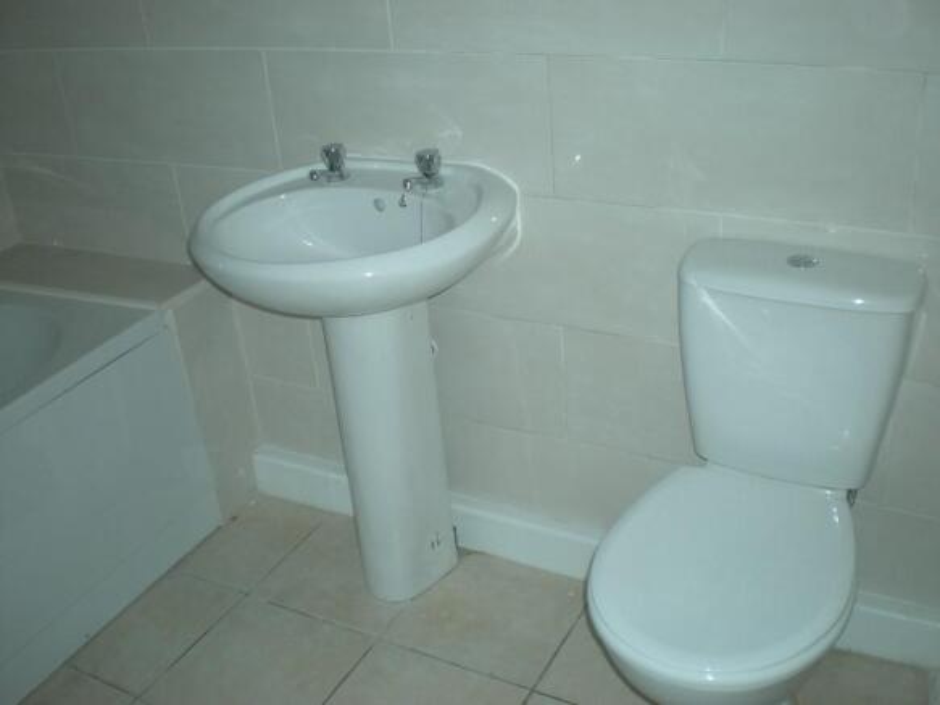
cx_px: 470
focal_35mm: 38
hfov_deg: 49.0
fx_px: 1032
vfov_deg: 37.7
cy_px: 352
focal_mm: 6.3
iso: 73
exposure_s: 1/60
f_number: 3.1
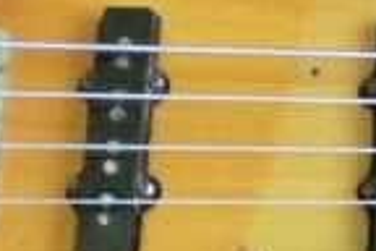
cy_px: 183
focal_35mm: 176
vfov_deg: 7.8
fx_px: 1838
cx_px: 441
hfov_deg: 11.5
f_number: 3.1
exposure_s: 1/25.7
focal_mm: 6.3
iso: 800
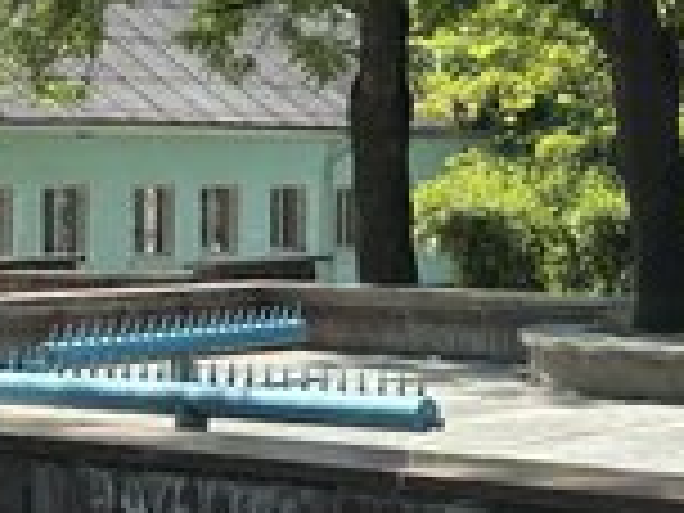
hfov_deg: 15.4
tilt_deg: +0.1
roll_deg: -0.2
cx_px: 662
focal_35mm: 126
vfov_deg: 11.8
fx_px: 2490
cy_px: 171
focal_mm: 6.86
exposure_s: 1/773
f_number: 1.78
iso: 64
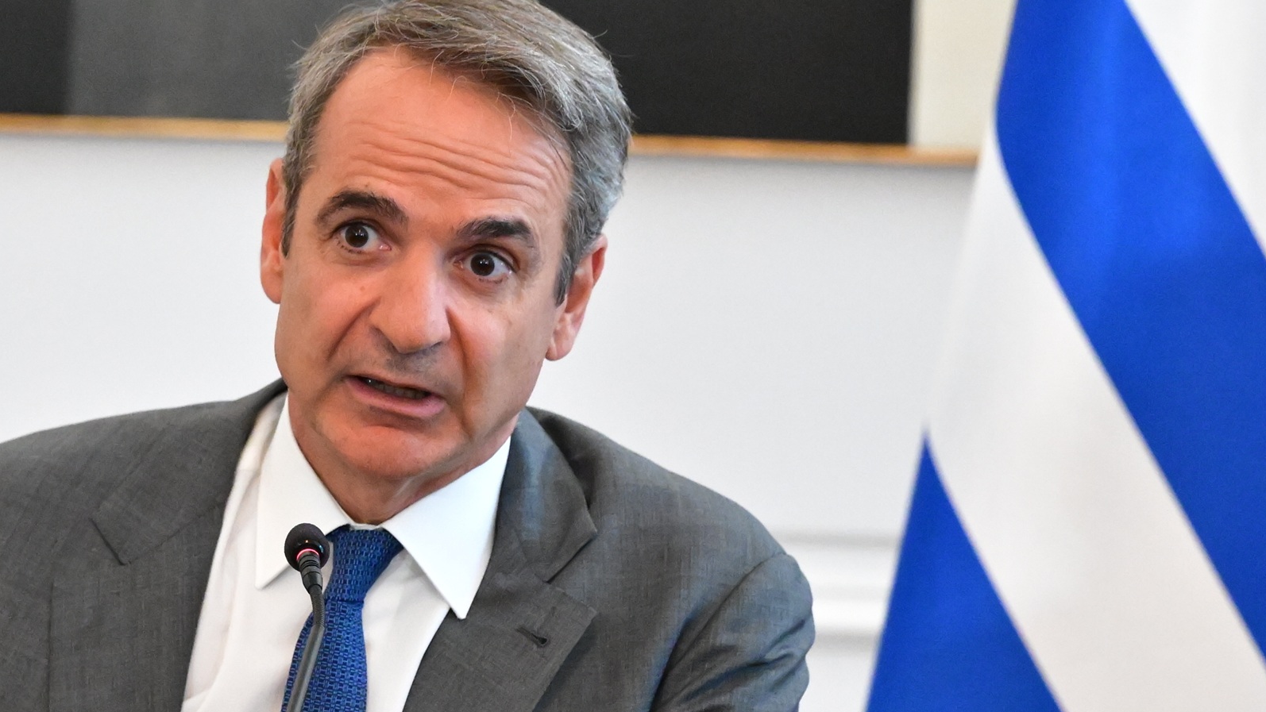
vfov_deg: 4.5
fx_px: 8997
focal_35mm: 268
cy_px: 309
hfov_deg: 8.0
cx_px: 635
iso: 8000
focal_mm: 170
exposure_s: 1/800
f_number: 4
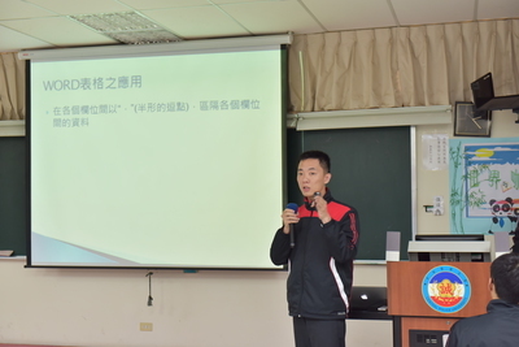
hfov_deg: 36.2
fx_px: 793
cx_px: 260
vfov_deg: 24.6
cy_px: 174
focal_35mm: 55
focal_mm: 55
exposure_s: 1/60
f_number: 4
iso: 1000
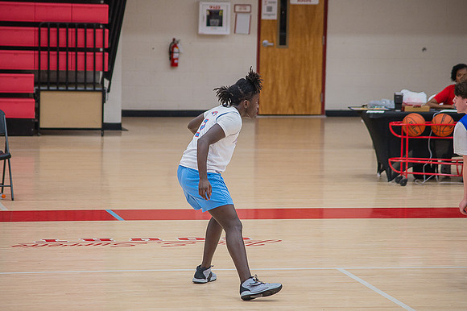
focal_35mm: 175
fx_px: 2269
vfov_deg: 7.8
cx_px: 234
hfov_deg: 11.8
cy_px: 156
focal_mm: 175
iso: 1000
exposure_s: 1/250
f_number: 5.3
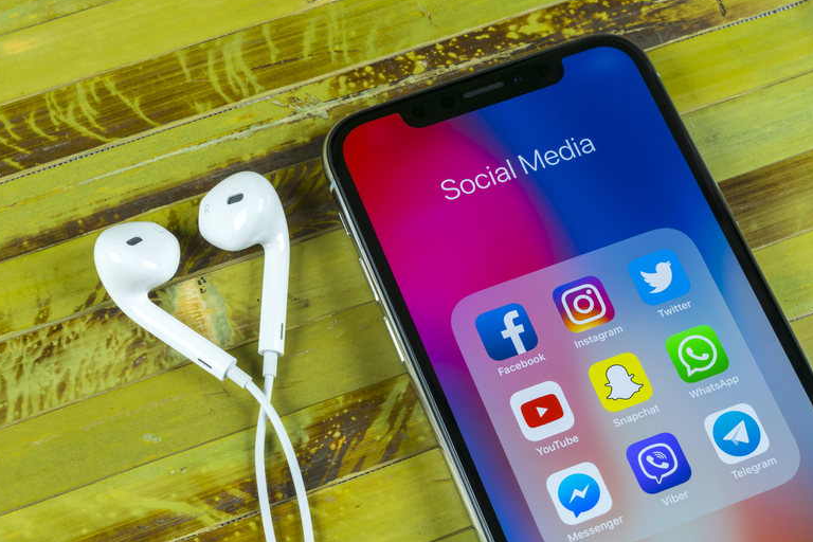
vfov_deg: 18.2
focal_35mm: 75
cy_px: 275
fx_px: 1694
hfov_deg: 27.0
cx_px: 393
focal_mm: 48
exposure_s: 1/5
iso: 100
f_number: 18
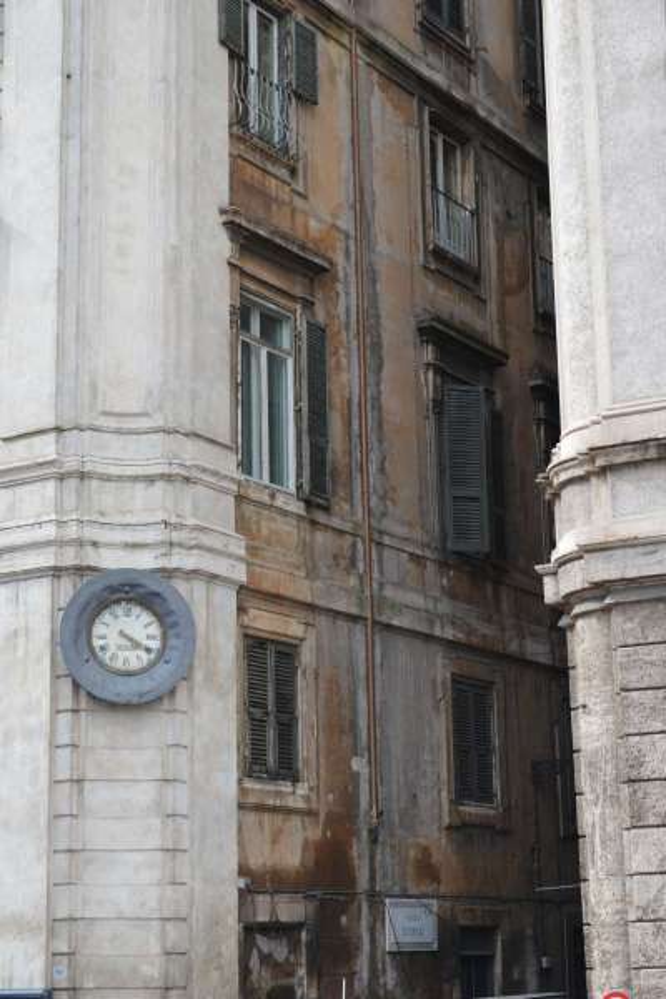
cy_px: 500
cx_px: 333
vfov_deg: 28.8
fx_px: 1942
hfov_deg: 19.5
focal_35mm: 70
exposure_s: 1/100
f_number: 5
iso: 125
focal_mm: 70
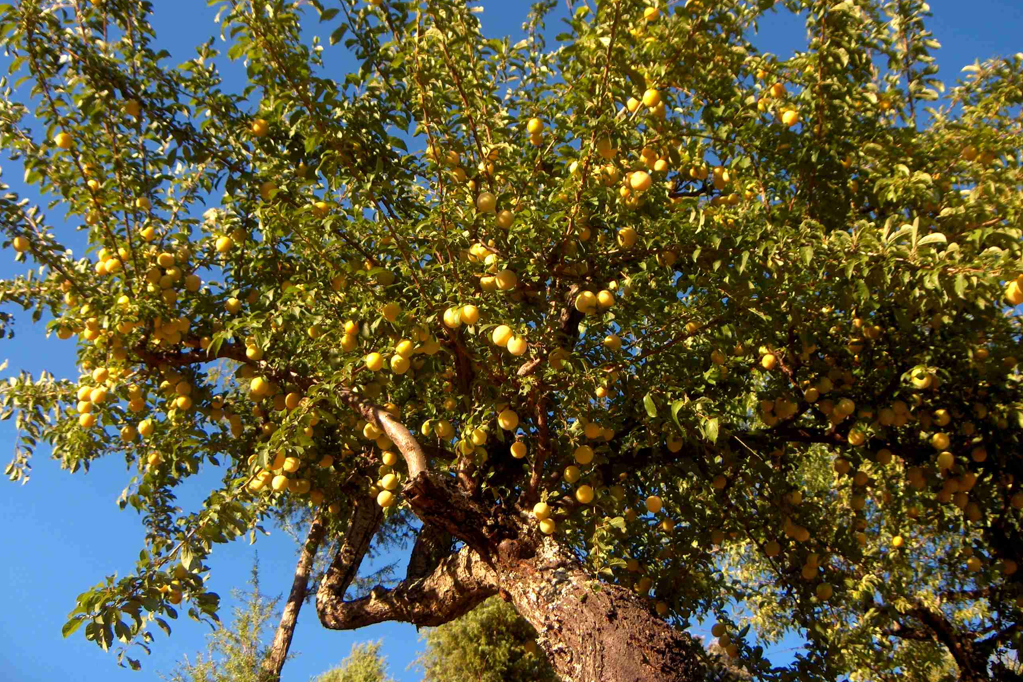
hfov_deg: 47.4
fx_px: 1165
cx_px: 513
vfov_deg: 32.6
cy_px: 302
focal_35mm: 41
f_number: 2.8
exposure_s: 1/297
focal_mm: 8
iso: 100
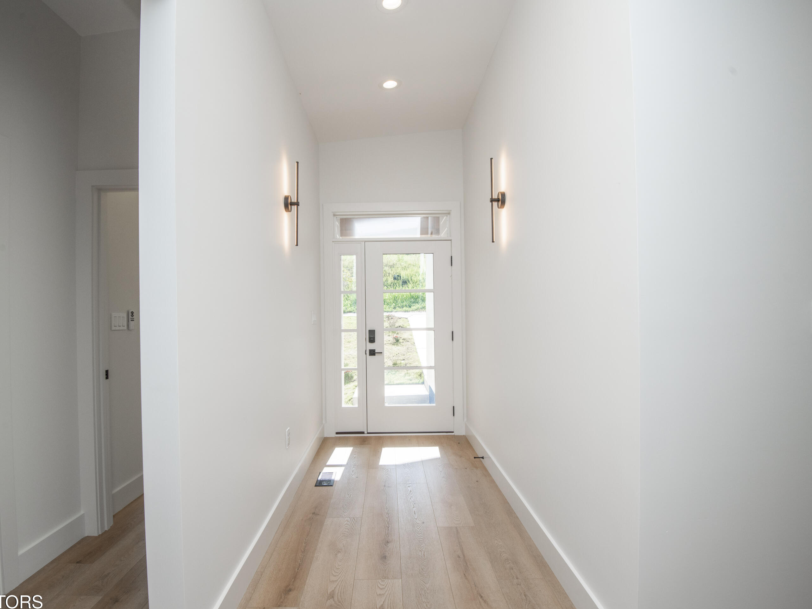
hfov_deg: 87.7
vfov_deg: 71.6
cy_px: 314
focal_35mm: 18
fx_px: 422
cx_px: 384
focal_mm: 16
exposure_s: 1/250
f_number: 9
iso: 400
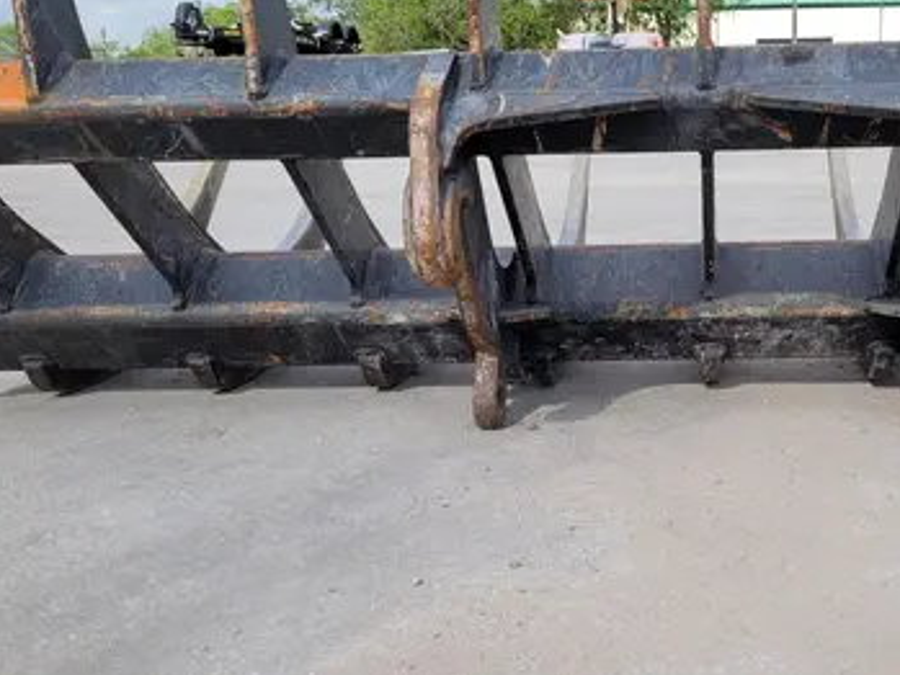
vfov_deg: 35.1
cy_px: 318
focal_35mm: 41
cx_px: 665
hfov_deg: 44.4
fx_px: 1066
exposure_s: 1/1501
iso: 40
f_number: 1.8
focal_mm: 5.4
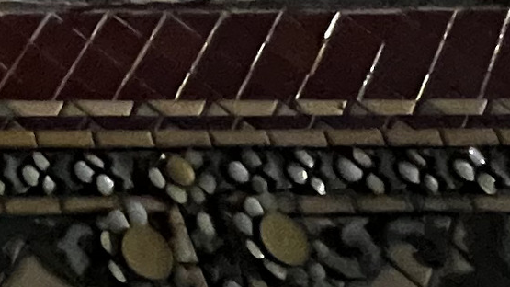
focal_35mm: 102
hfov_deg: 15.8
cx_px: -547
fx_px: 1379
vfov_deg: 8.5
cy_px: -734
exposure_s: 1/60
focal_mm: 1.57
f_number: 1.8
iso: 640
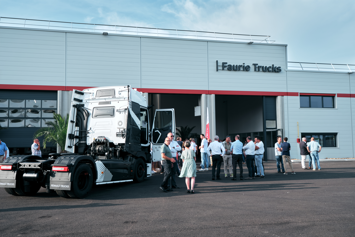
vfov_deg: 40.0
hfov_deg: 57.2
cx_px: 178
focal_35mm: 33
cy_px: 118
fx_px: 325
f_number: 7.1
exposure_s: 1/125
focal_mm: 22.3
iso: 160
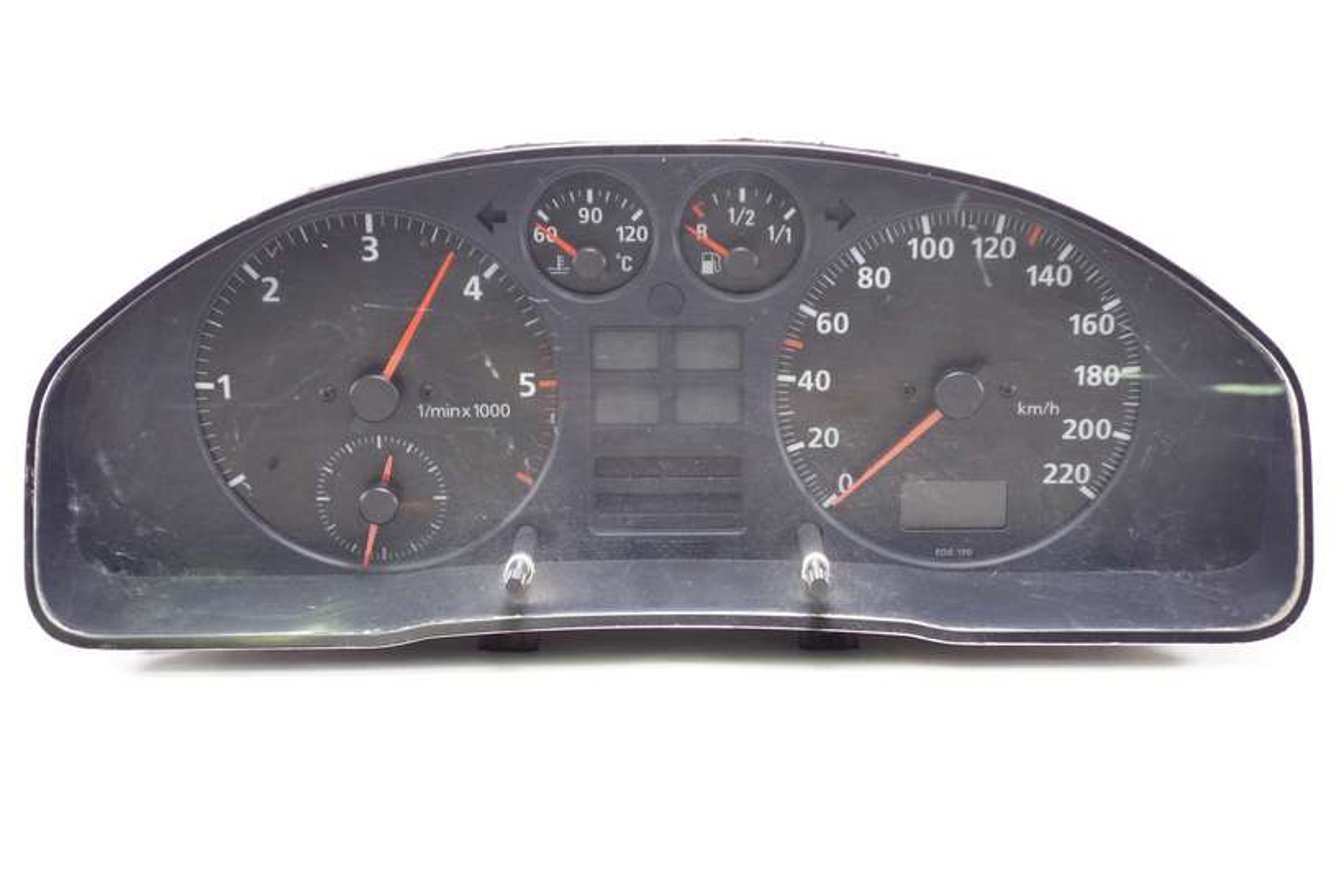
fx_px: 2427
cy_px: 448
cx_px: 672
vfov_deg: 20.9
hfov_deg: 31.0
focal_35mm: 65
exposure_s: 1/60
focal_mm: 24.11
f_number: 4
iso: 800
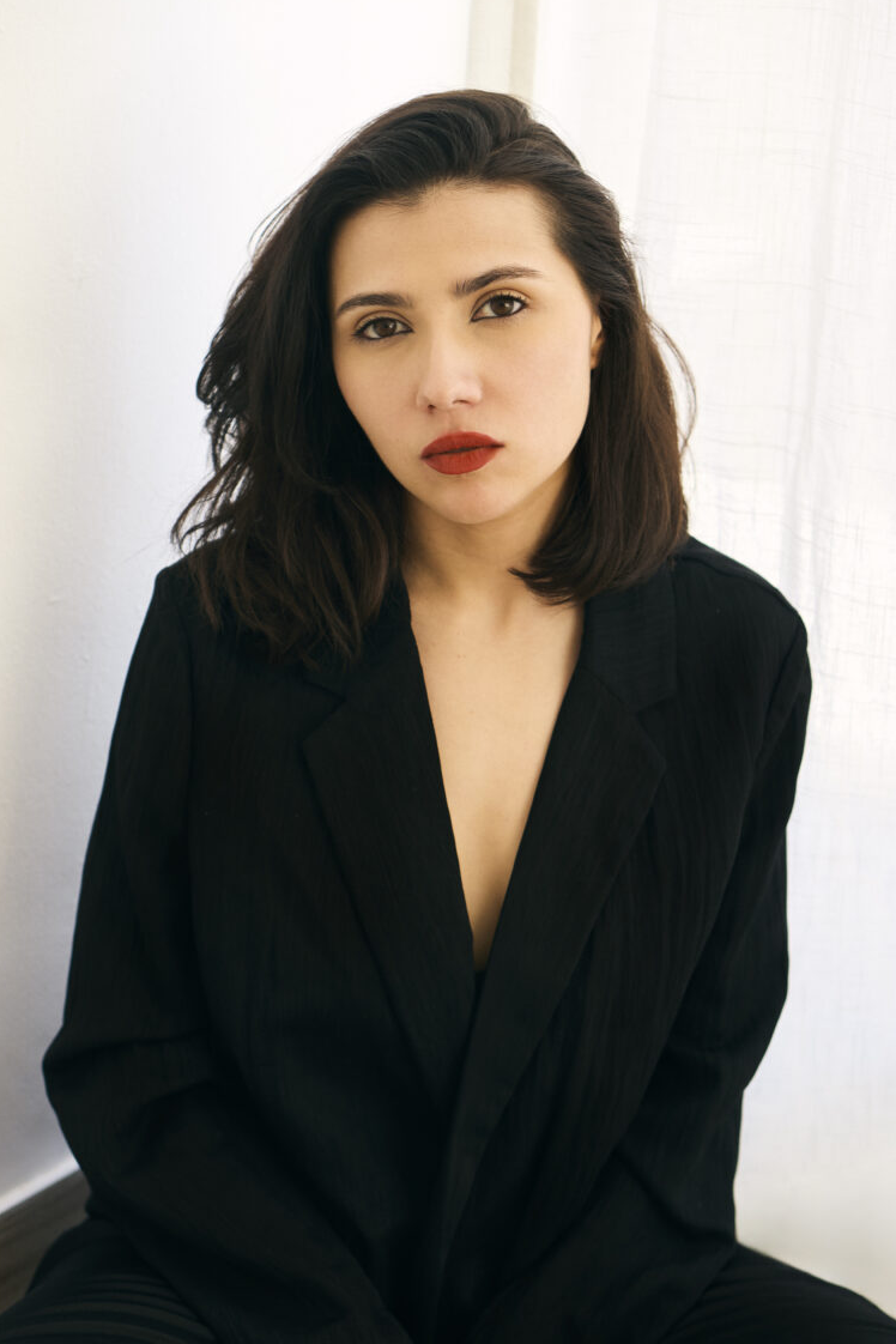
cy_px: 664
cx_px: 437
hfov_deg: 17.7
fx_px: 2874
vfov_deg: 26.3
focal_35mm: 77
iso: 320
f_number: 2.8
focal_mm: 50
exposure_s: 1/200
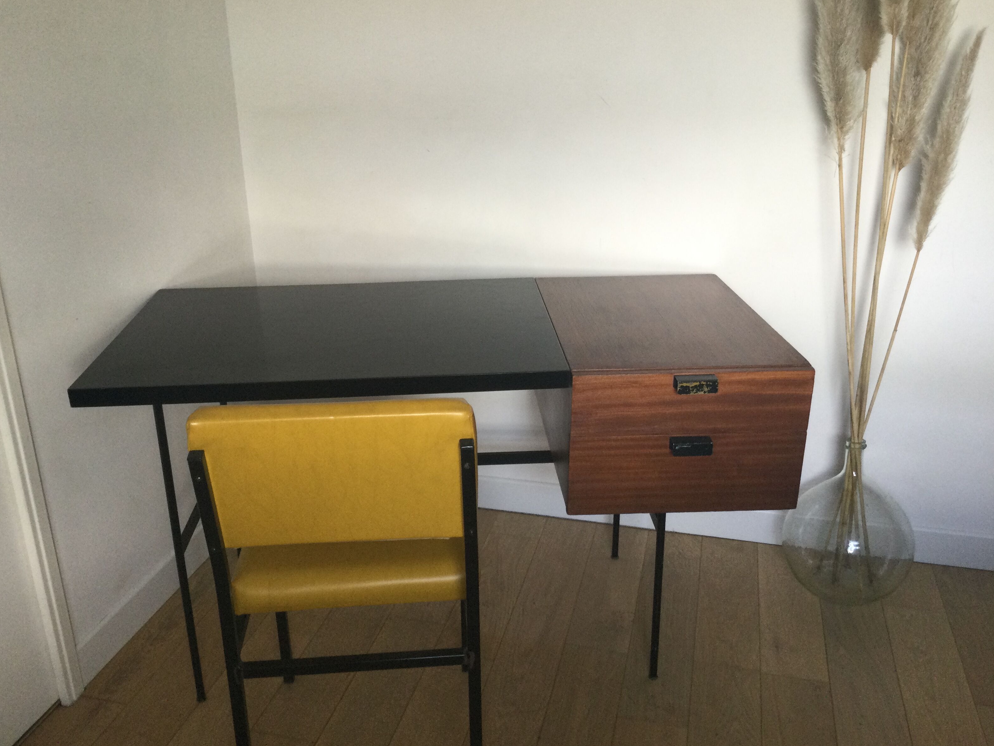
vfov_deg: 44.2
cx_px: 485
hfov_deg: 56.8
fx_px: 919
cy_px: 365
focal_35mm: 32
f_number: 2.4
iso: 64
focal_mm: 3.3
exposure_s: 1/33
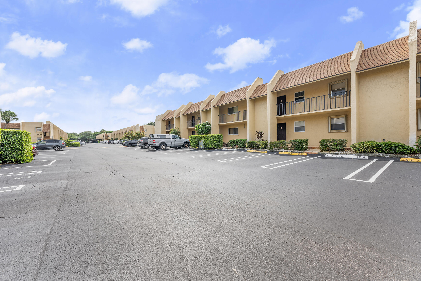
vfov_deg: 81.2
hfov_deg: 104.3
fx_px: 164
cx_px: 210
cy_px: 140
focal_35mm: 14
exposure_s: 1/60
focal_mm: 14
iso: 64
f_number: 8
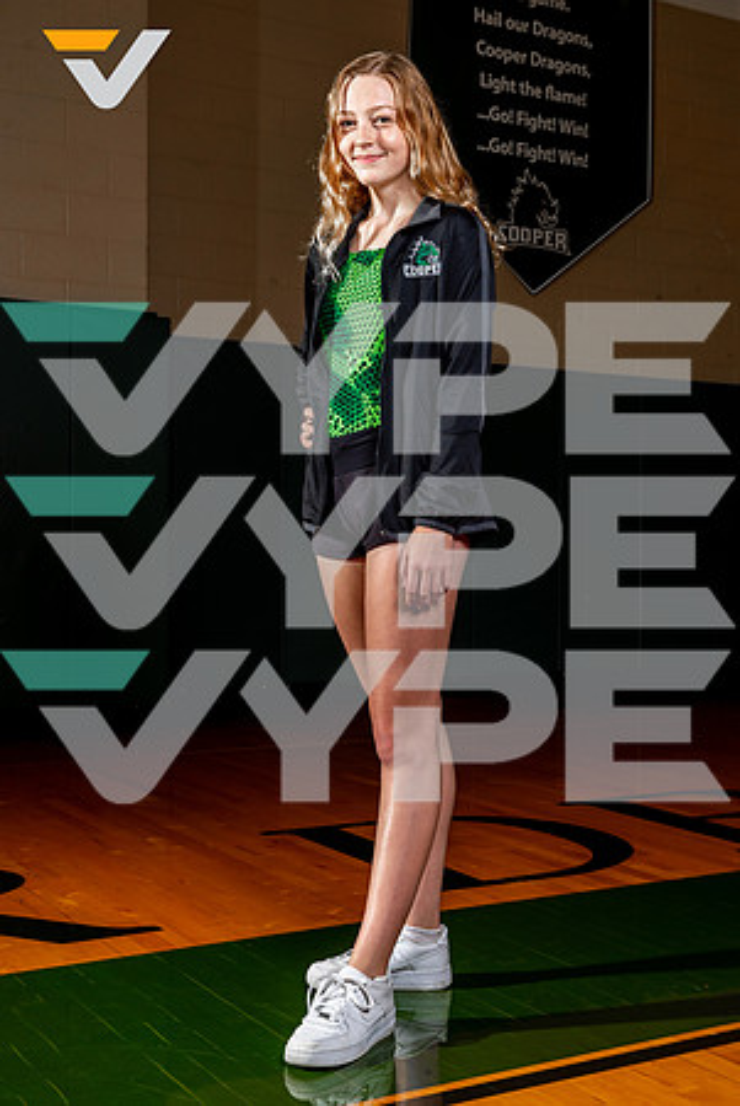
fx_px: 1415
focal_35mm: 46
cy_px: 553
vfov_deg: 42.7
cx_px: 370
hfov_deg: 29.3
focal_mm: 46
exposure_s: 1/125
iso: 125
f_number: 8
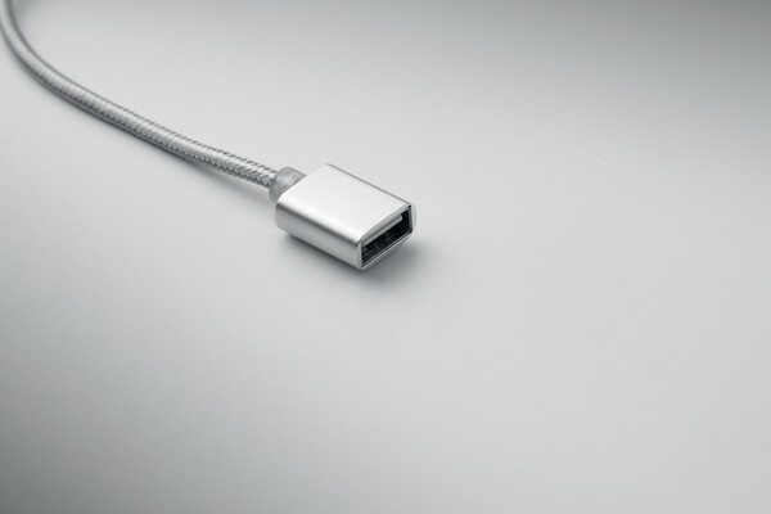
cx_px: 386
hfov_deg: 19.5
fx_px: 2249
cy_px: 257
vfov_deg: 13.0
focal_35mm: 105
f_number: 11
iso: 400
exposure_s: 1/125
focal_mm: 105
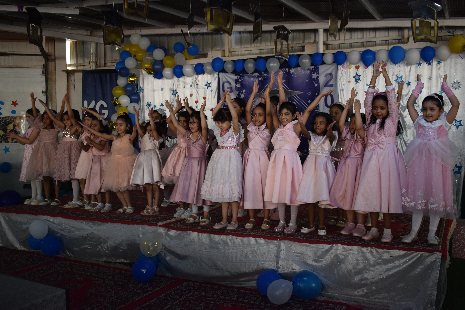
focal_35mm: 36
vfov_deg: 36.9
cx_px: 232
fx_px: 465
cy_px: 155
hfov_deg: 53.1
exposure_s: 1/500
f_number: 4
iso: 1250
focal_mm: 24
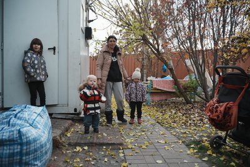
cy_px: 84
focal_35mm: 28
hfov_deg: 65.5
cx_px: 125
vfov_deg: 46.3
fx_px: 194
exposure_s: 1/3200
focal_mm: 28
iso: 400
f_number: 3.5
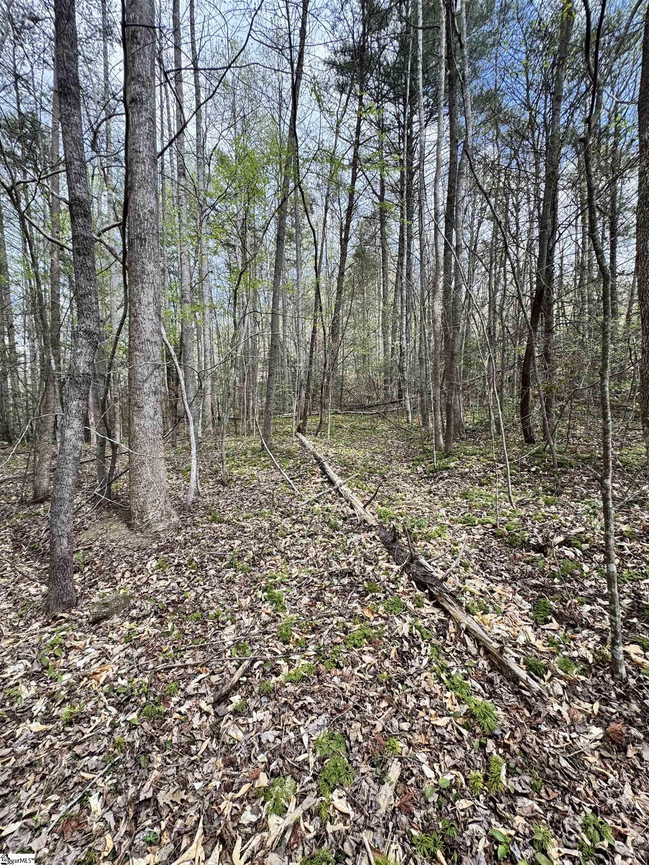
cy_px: 432
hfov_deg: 85.7
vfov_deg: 102.1
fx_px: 350
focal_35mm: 14
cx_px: 324
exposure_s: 1/383
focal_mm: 2.22
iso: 40
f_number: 2.2
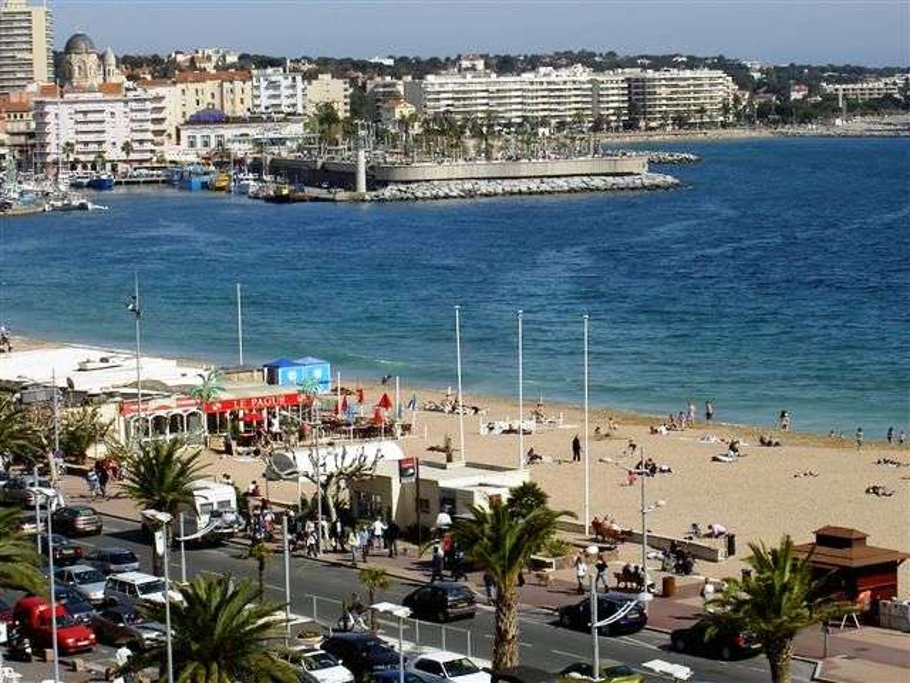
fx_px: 3049
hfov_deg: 17.0
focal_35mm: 116
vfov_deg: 12.8
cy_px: 342
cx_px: 455
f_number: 8.3
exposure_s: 1/256
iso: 100
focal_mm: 24
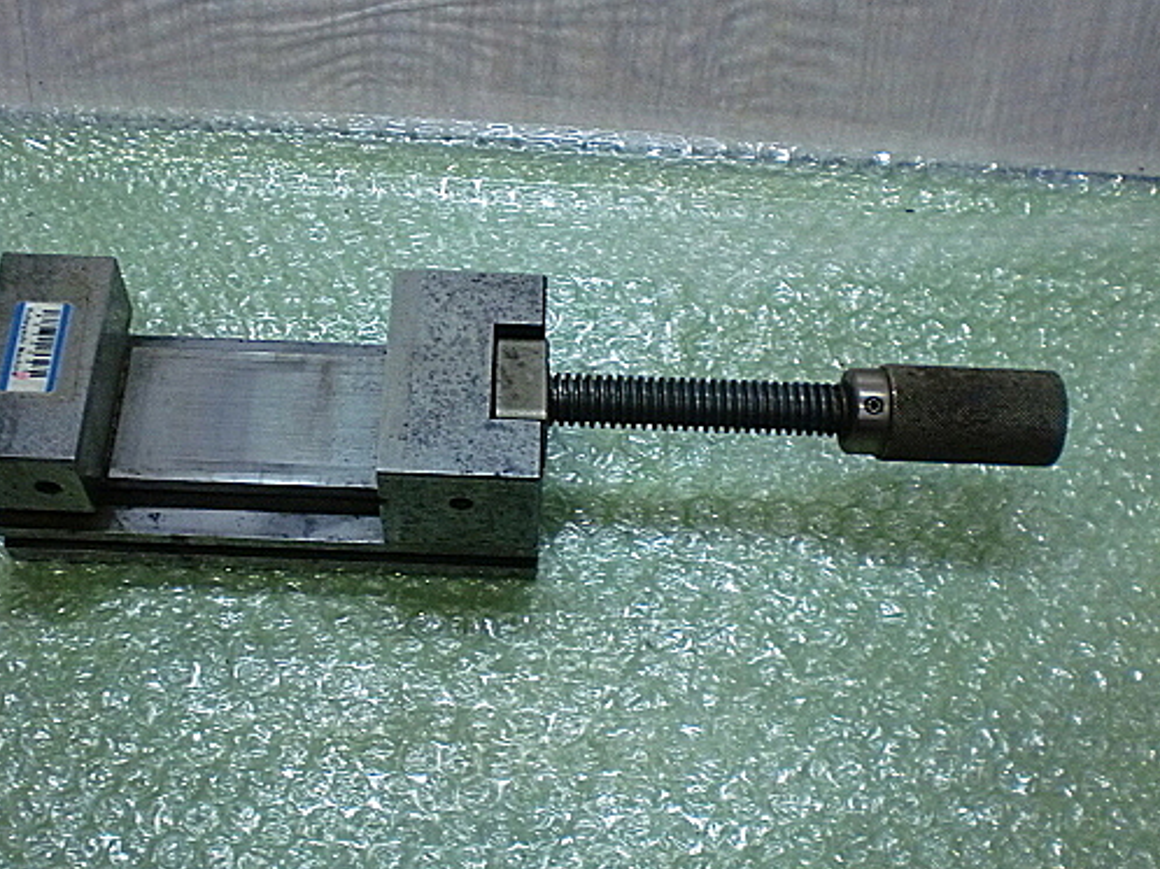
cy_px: 445
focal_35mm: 45
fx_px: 1507
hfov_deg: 42.0
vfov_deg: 32.2
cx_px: 494
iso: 250
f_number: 3.1
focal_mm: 6.3
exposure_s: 1/60
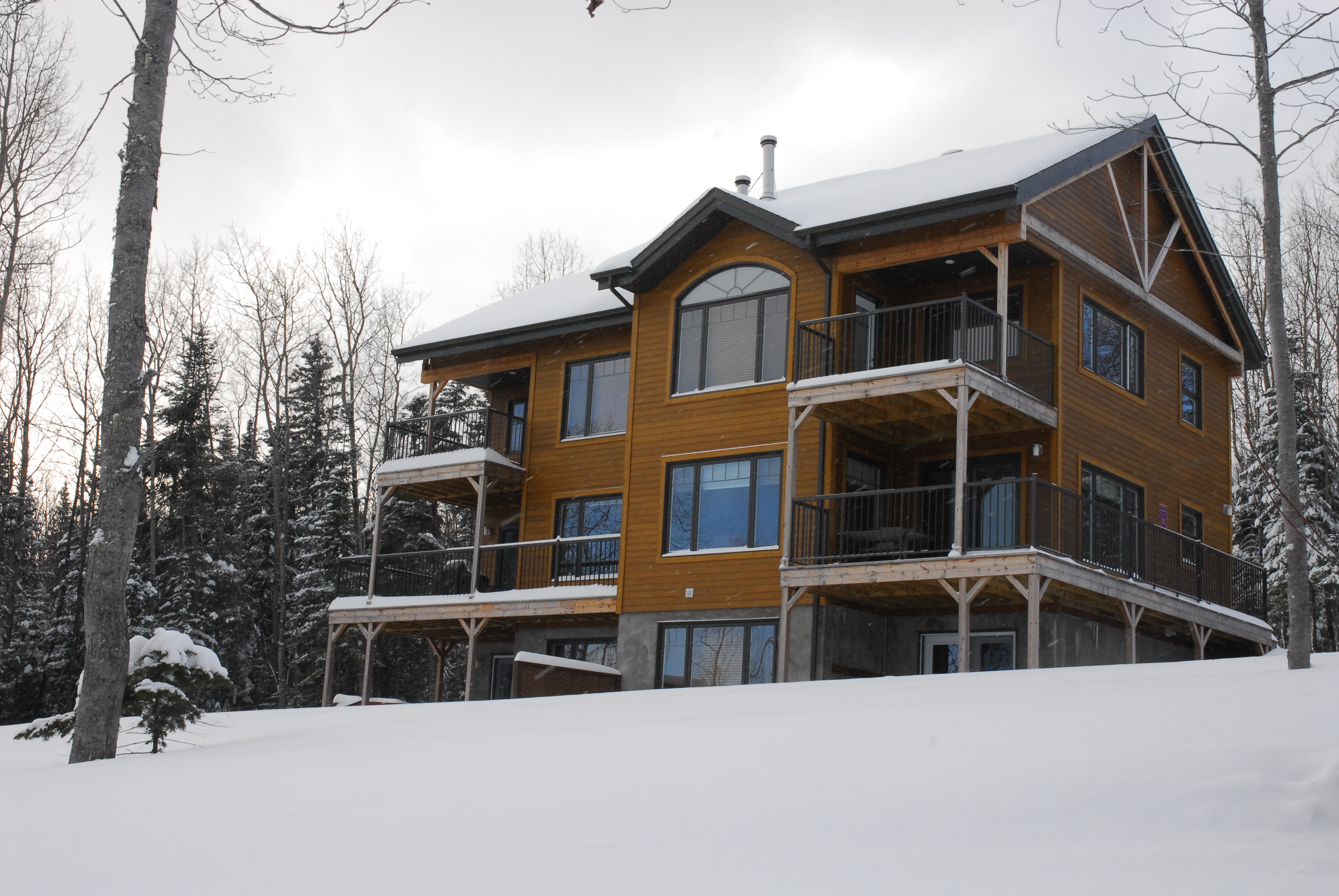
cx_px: 670
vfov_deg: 29.0
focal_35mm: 46
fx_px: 1732
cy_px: 448
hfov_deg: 42.3
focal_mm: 31
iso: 400
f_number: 18
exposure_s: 1/125
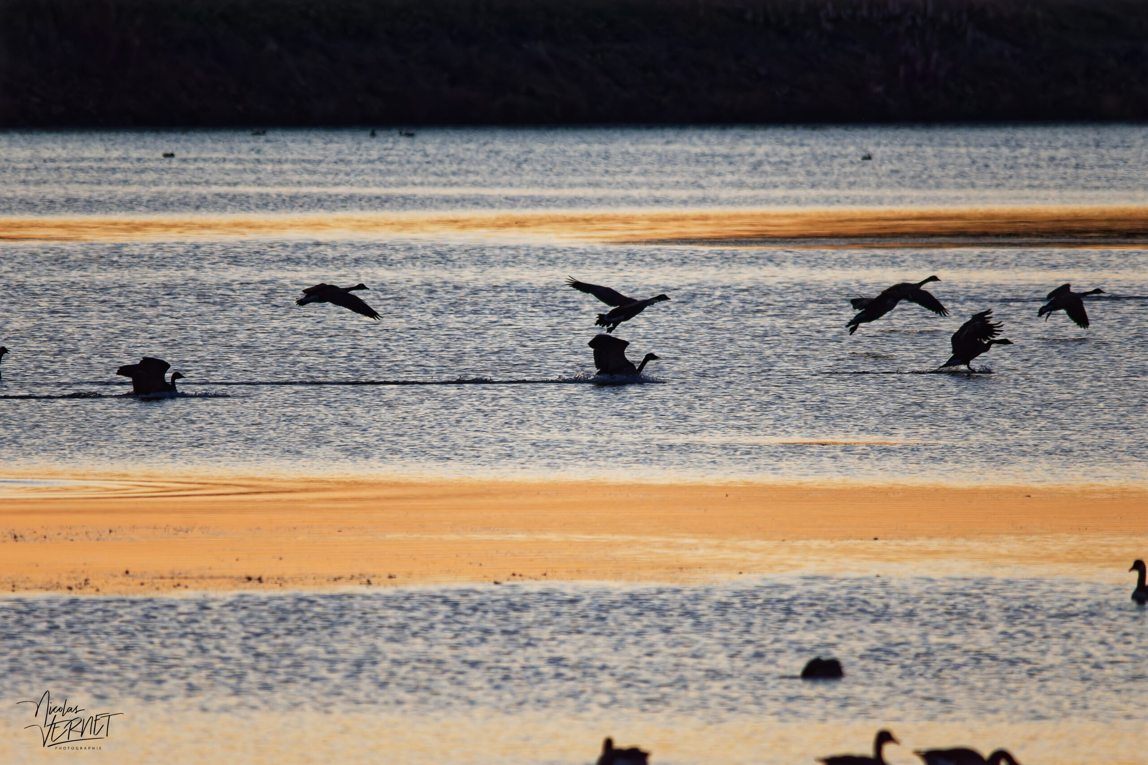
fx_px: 23912
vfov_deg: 1.8
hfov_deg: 2.8
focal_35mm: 750
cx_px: 574
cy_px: 382
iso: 800
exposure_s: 1/800
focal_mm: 500
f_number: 7.1
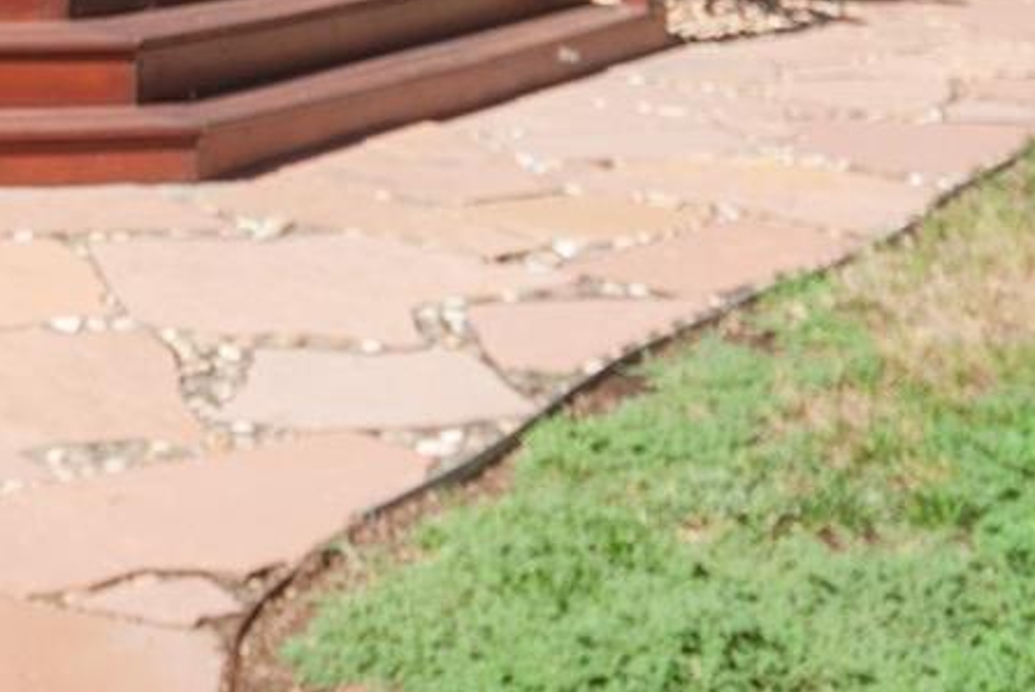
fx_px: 2324
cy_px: -332
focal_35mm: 81
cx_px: -227
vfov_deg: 15.6
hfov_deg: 22.9
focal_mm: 15
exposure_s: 1/1000
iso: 200
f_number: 4.2
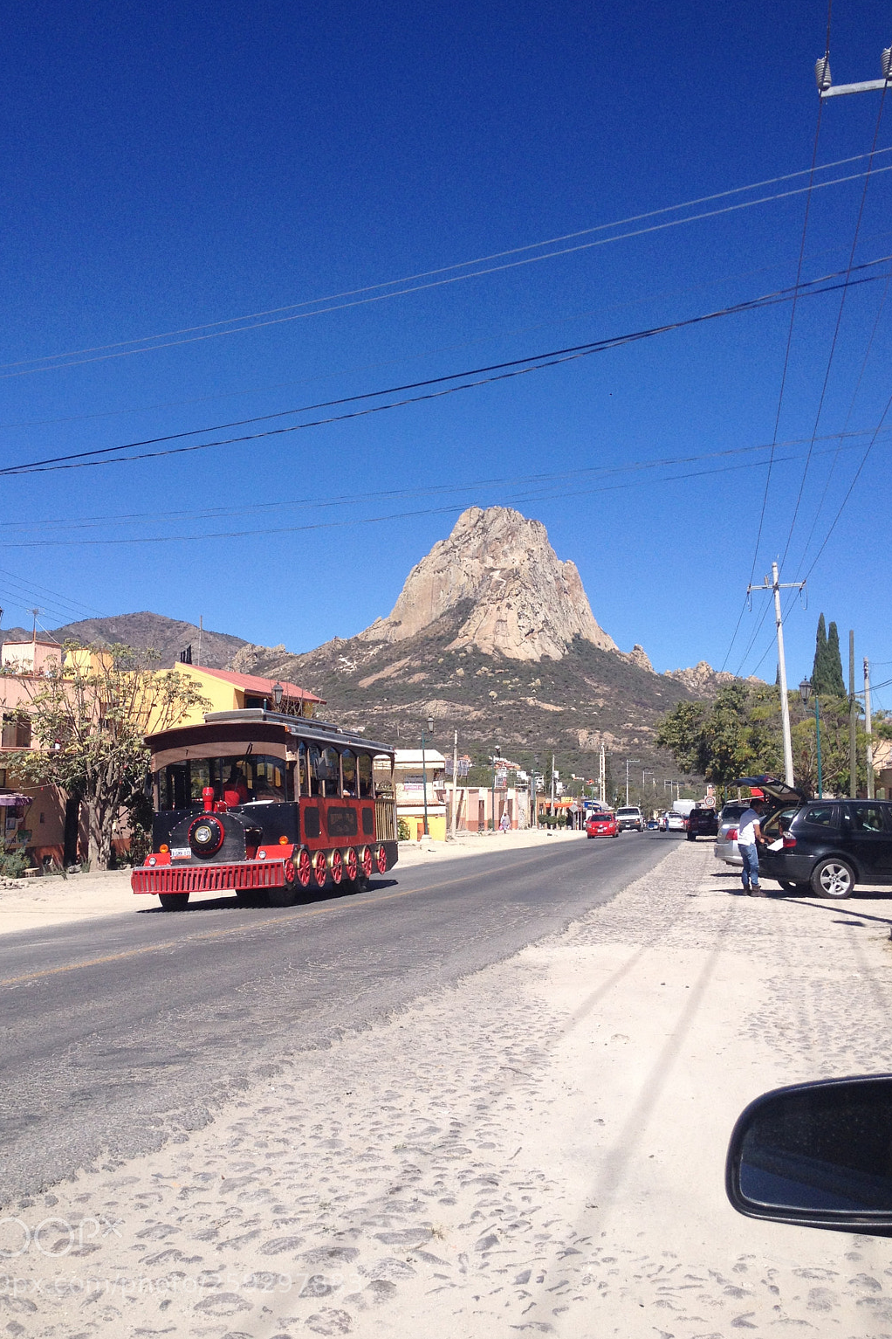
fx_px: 1412
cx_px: 429
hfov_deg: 35.0
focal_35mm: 38
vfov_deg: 50.7
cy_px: 653
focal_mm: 4.28
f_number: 2.4
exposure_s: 1/2304
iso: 50
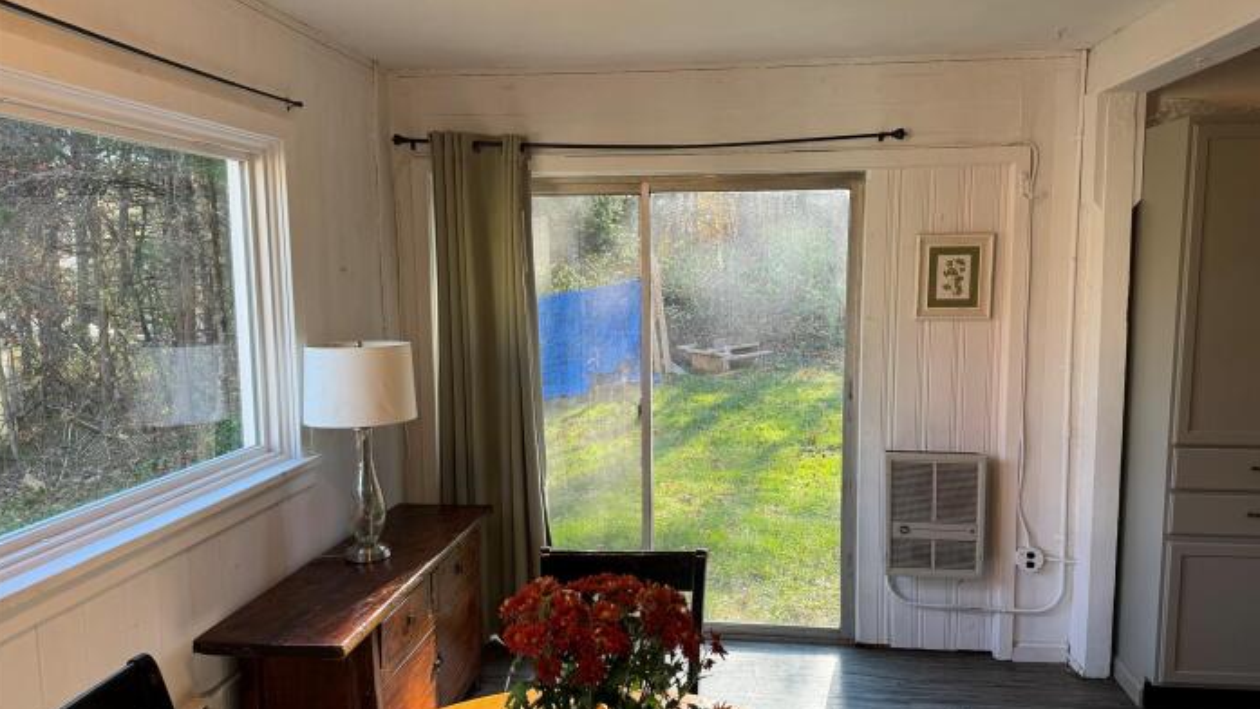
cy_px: 369
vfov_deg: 42.9
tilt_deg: -7.3
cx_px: 640
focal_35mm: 27
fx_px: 902
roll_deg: -0.1
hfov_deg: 69.9
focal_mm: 6.86
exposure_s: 1/120
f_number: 1.78
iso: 80
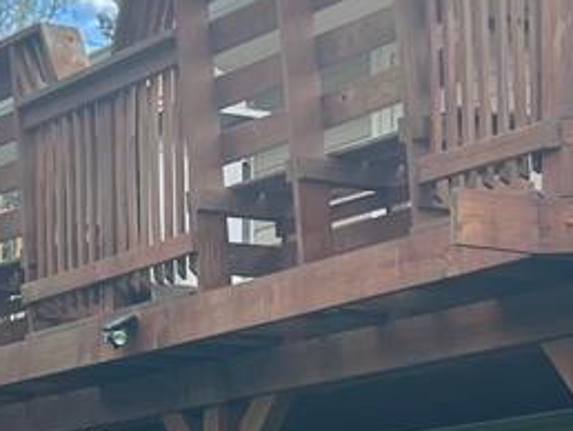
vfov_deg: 10.2
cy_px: 358
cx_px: 662
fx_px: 2402
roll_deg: +1.0
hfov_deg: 13.3
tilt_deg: +6.9
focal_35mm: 145
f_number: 1.5
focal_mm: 5.7
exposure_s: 1/833
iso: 50
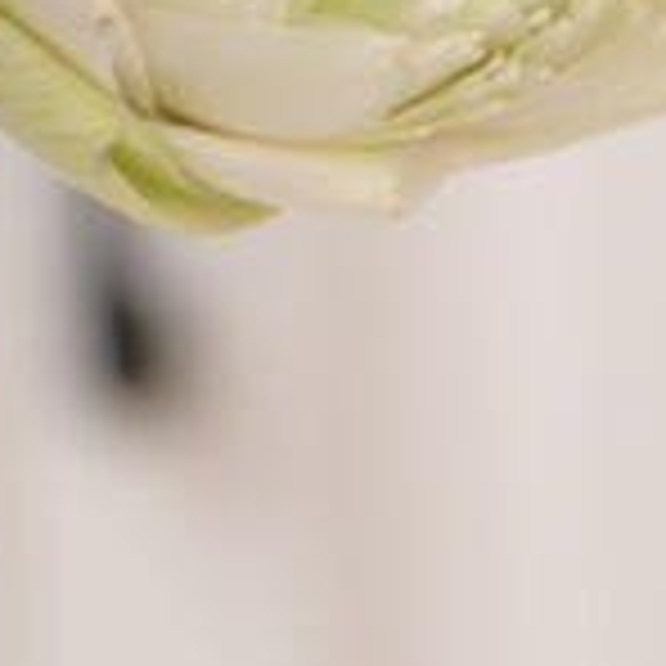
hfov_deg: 1.5
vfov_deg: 1.5
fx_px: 24945
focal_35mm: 1146
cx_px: 1325
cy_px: 2210
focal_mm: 195
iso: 100
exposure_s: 1/125
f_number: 8
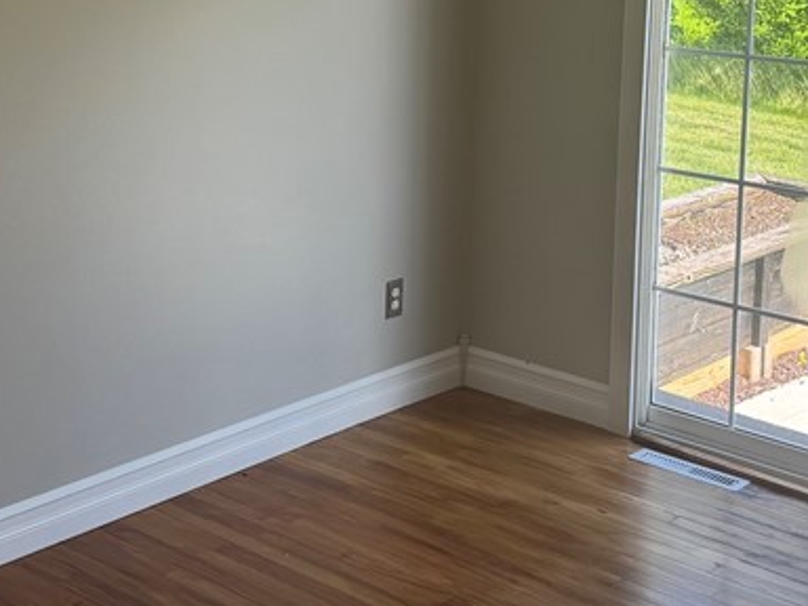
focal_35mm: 64
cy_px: 48
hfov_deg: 30.3
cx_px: 406
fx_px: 1494
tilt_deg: -6.8
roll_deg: -1.5
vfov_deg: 22.3
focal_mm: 6.76
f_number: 1.78
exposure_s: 1/390
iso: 80
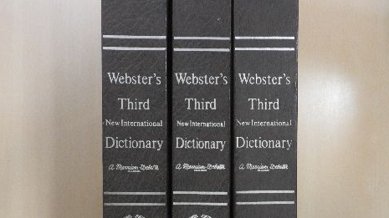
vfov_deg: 30.2
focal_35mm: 36
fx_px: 371
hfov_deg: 55.3
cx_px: 198
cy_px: 226
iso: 400
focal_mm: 4.3
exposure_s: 1/15
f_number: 4.8
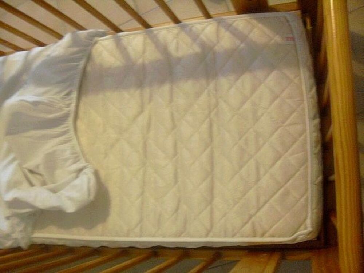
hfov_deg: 50.1
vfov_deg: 38.7
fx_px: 389
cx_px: 182
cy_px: 136
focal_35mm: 37
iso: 200
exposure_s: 1/8
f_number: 2.8
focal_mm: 6.3
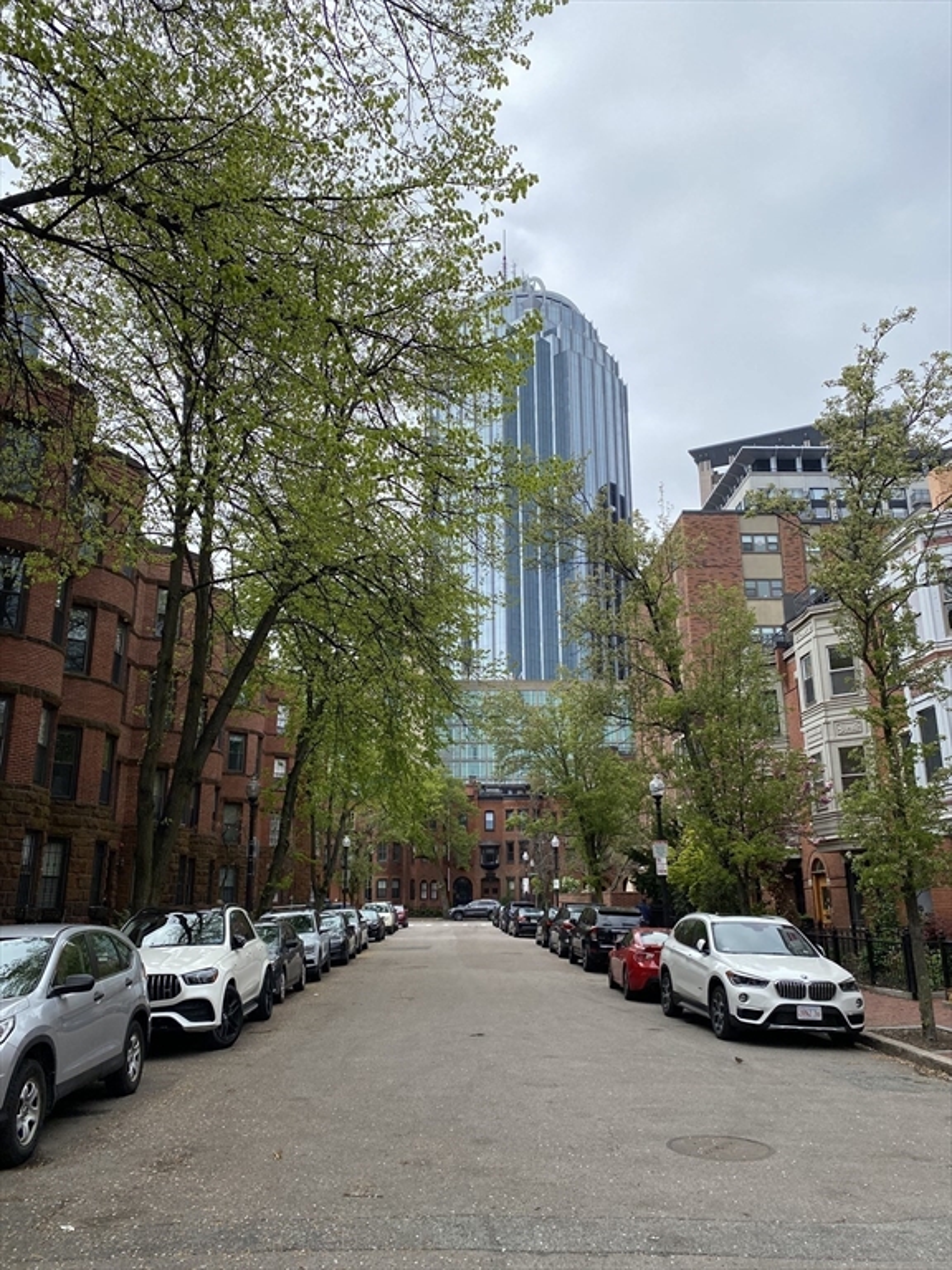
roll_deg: +0.2
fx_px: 953
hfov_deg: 53.1
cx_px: 476
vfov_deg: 67.3
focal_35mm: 26
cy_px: 635
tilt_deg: +15.0
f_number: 1.8
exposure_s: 1/3040
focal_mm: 4.25
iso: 32
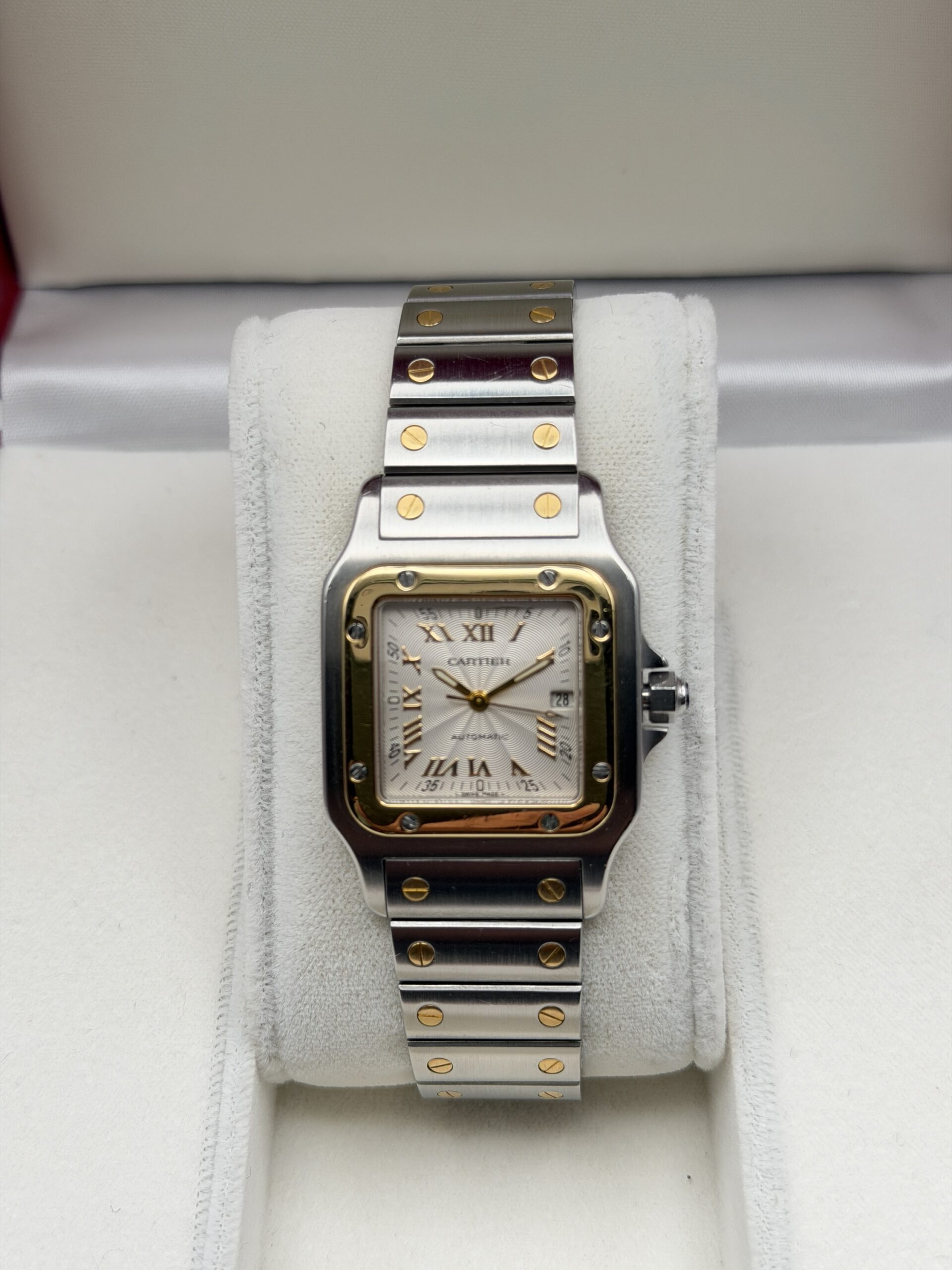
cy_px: 635
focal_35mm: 48
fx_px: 1760
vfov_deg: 39.7
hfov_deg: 30.3
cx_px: 476
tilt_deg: -43.8
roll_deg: +2.5
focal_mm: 6.76
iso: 64
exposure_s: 1/289
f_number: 1.78
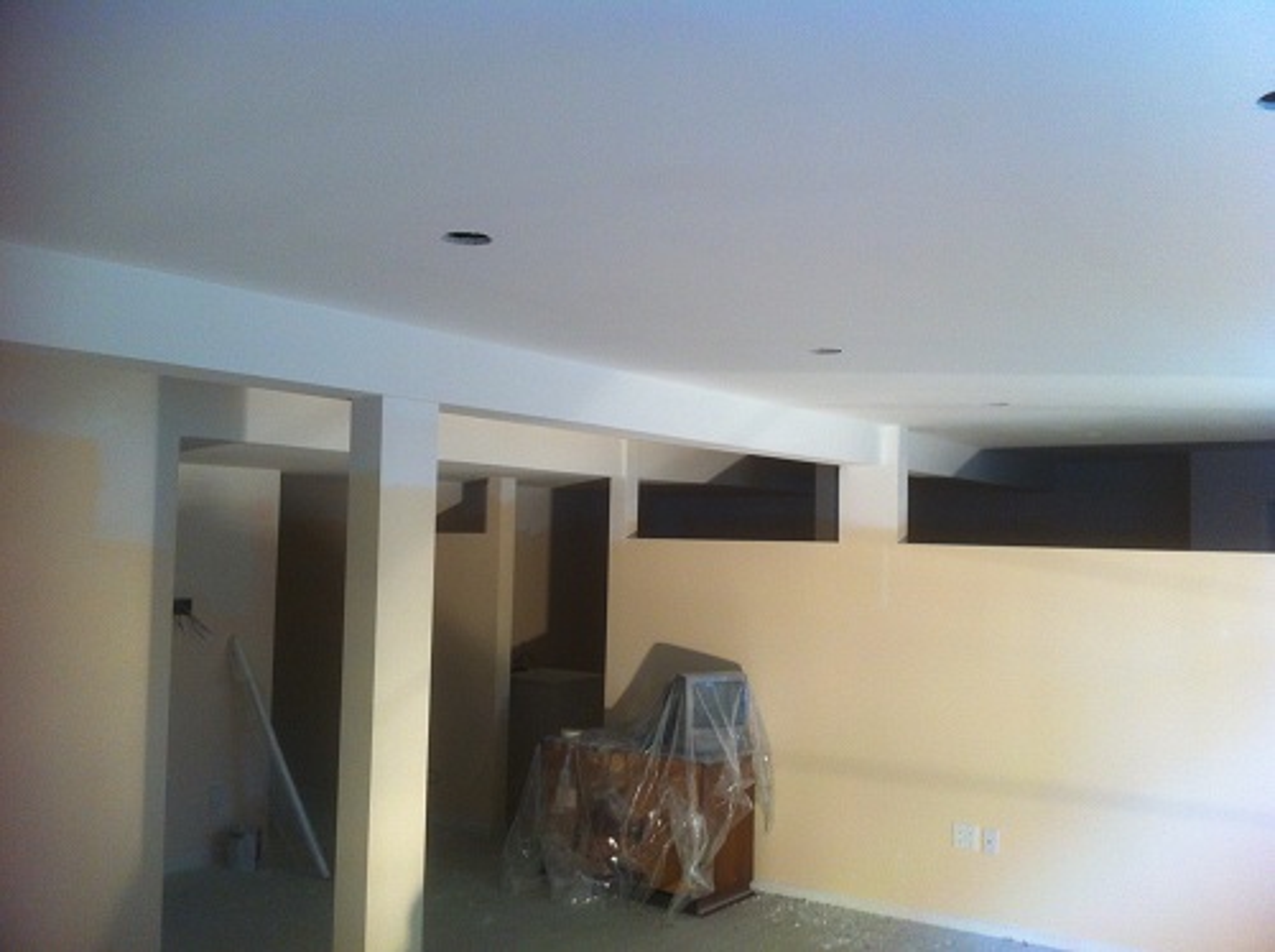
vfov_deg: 40.6
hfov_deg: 52.7
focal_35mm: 35
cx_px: 638
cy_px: 476
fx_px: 1287
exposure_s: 1/15
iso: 100
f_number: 2.8
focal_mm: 3.85
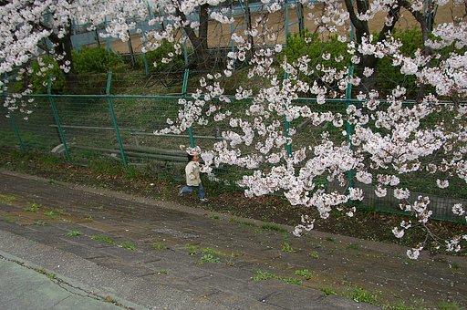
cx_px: 234
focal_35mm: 30
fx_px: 389
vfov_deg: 43.5
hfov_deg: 62.0
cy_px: 155
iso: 200
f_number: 5.6
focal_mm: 20
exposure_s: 1/90
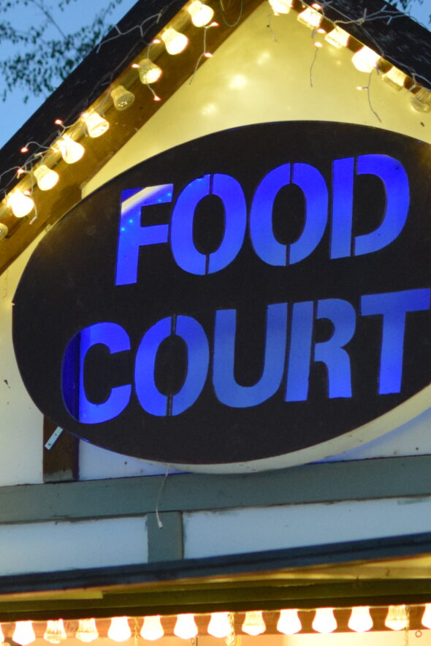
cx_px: 175
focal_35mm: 128
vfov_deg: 15.6
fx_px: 2301
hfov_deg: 10.7
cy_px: 673
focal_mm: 35
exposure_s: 1/500
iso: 2200
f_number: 2
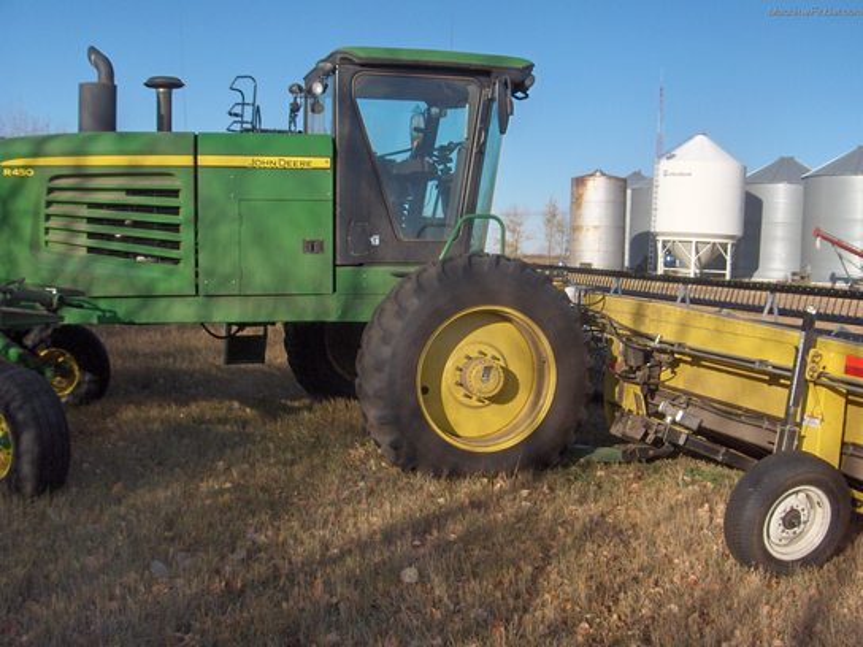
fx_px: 972
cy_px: 324
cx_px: 432
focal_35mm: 39
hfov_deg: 47.9
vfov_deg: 36.8
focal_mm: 8
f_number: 4.8
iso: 100
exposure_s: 1/575
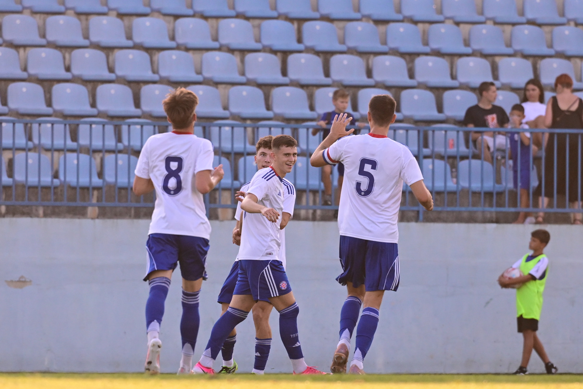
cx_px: 292
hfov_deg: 6.9
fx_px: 4858
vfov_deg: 4.6
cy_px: 194
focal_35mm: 300
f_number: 3.5
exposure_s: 1/4000
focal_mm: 200
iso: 1250
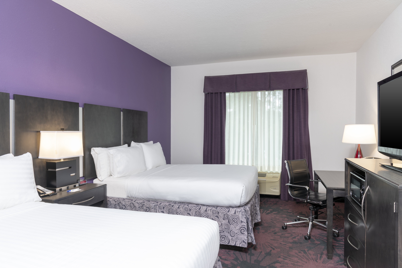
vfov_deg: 53.2
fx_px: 268
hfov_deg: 73.7
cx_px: 201
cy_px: 134
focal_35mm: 24
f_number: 9
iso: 100
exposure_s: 1/3
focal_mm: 24
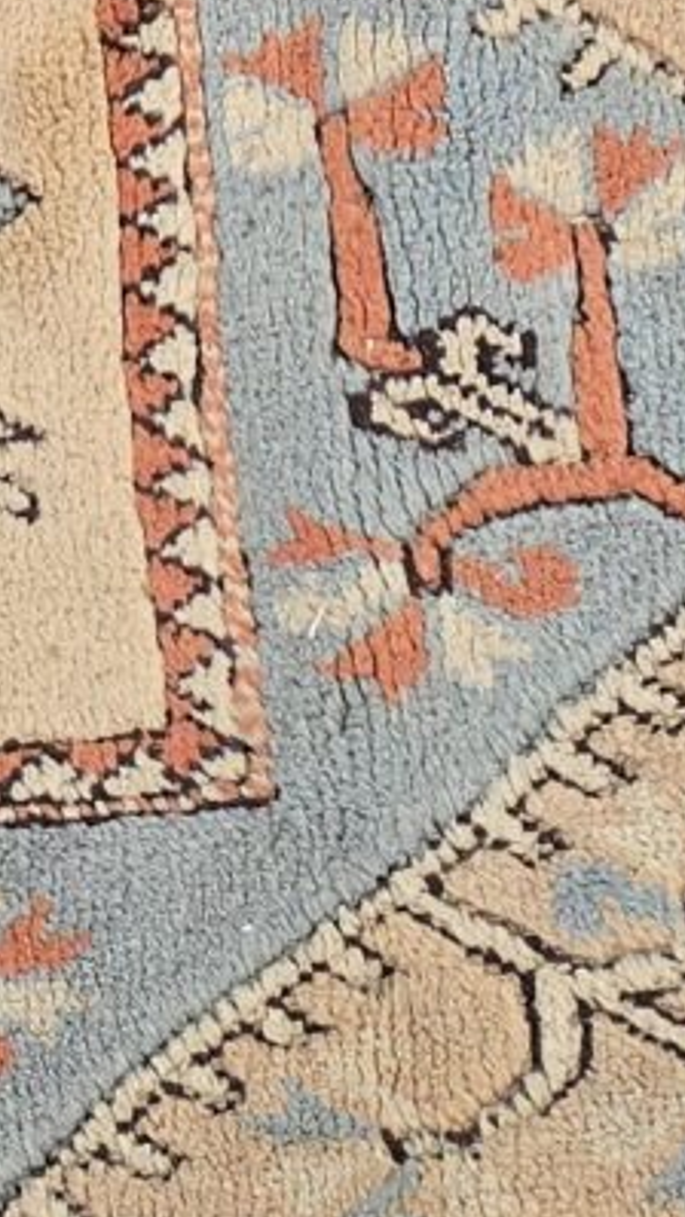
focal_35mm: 161
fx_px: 5197
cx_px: -446
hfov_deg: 7.4
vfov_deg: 12.8
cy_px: -440
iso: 40
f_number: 1.7
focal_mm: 6.3
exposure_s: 1/180
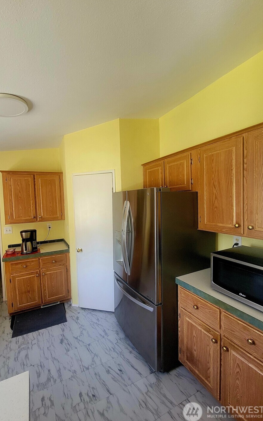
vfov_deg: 105.3
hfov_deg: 78.2
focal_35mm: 14
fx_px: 161
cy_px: 212
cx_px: 113
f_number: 2.2
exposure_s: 1/60.2
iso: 320
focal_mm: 2.2
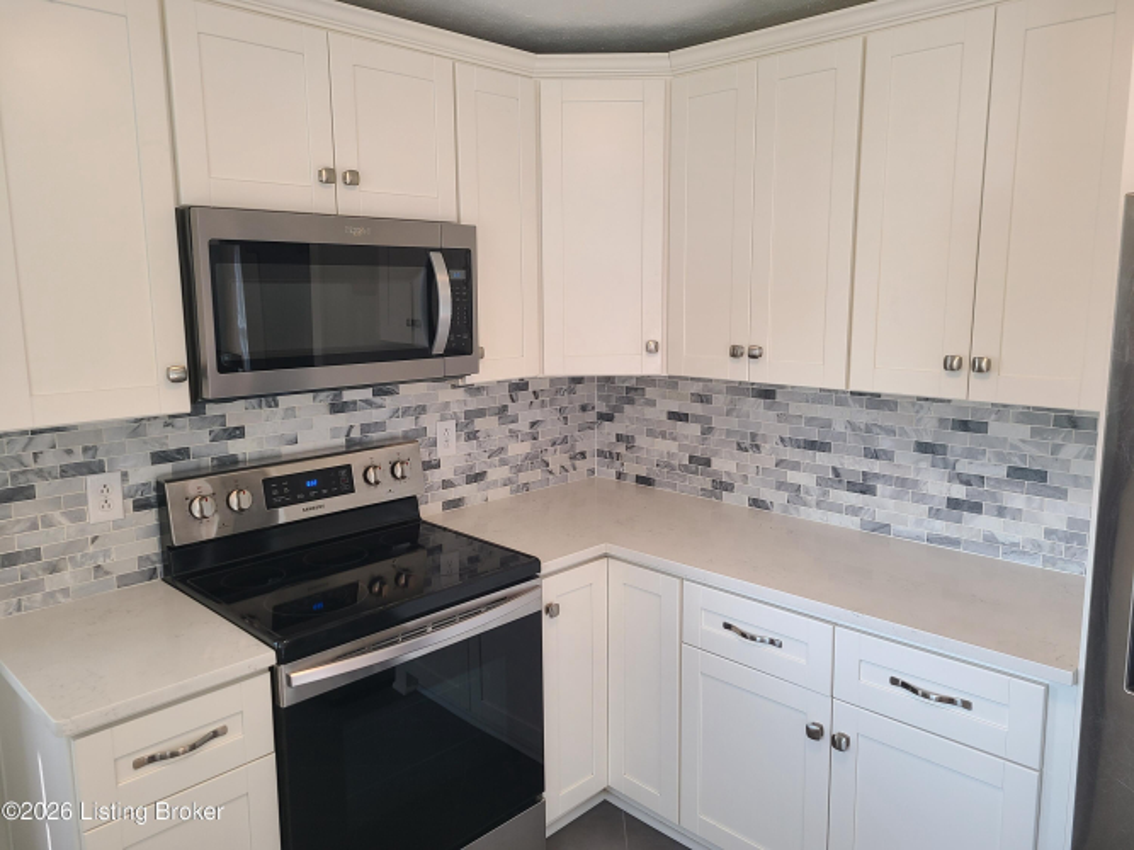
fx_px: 852
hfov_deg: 67.3
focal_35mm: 26
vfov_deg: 53.0
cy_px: 425
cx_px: 567
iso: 64
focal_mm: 5.4
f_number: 1.8
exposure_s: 1/60
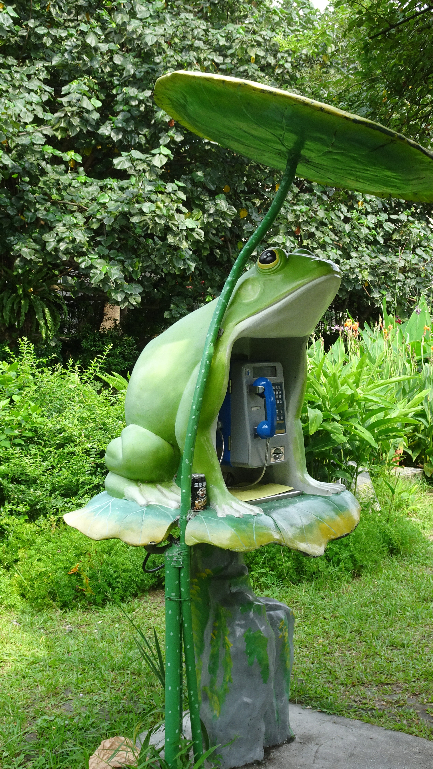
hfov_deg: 26.5
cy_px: 412
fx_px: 918
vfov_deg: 45.4
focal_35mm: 45
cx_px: 267
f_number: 4
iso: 80
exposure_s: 1/160
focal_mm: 6.56
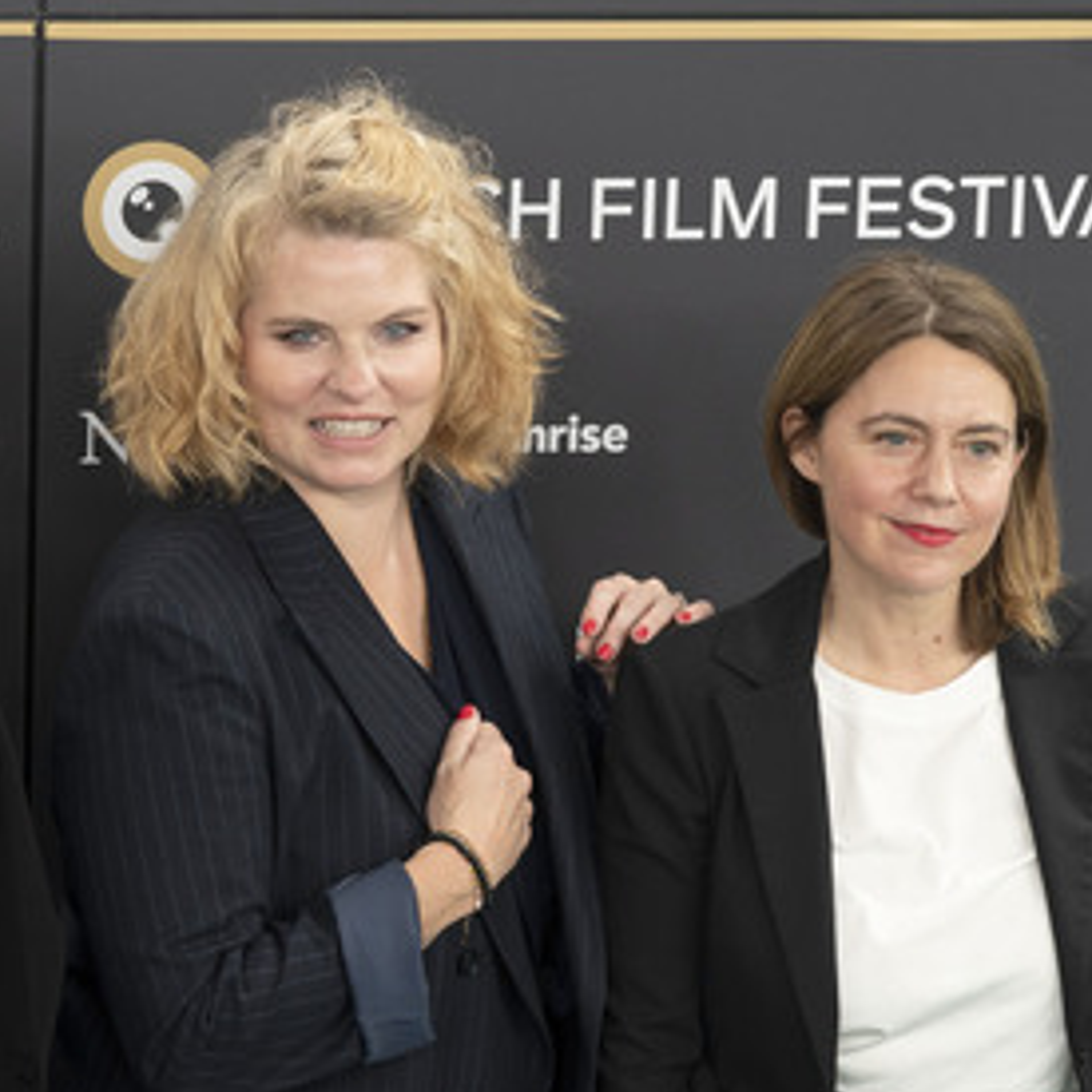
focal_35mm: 162
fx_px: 5782
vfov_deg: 10.8
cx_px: 278
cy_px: 448
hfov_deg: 10.8
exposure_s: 1/400
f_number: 6.3
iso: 1600
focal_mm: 97
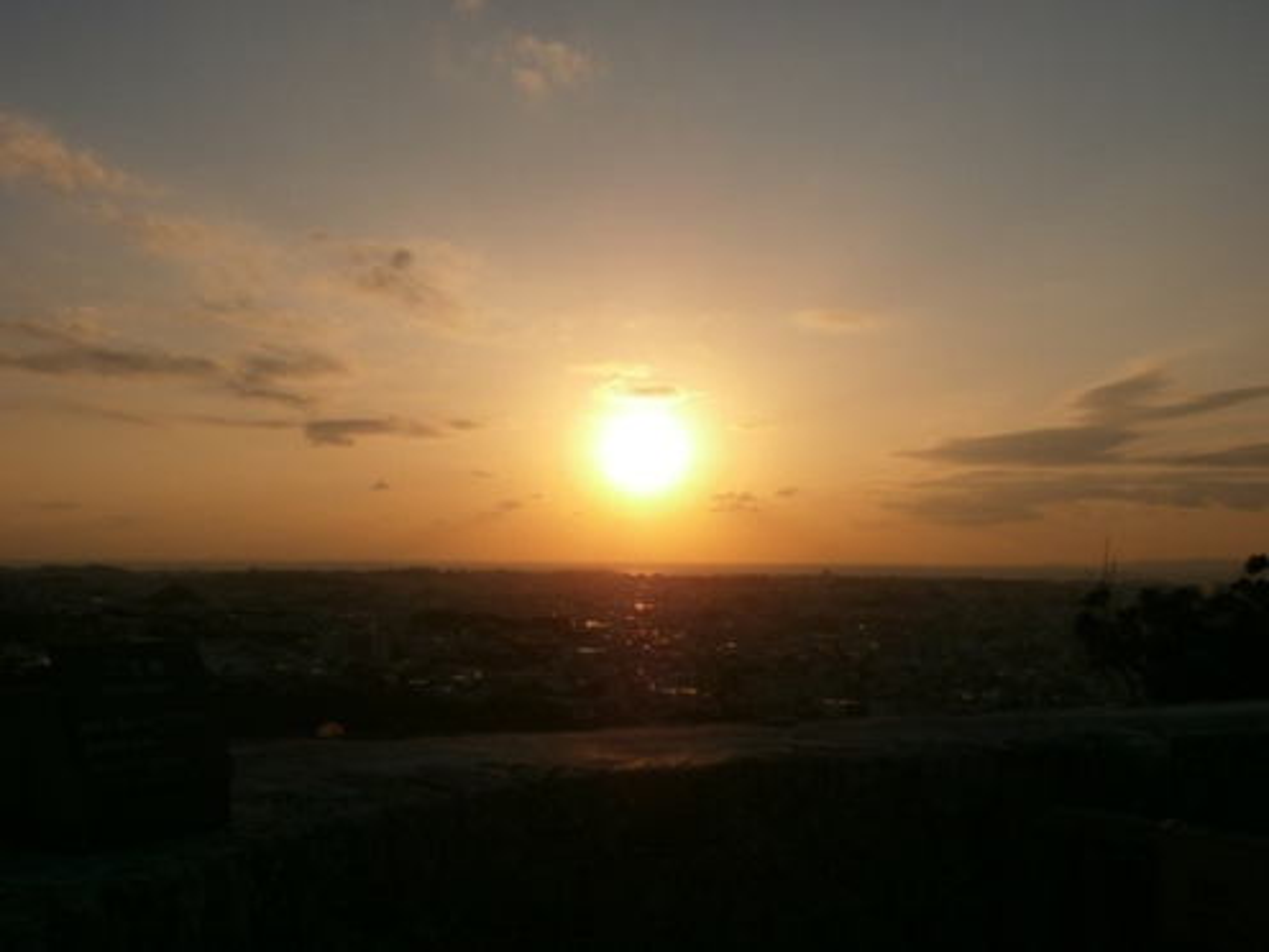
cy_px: 476
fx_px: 1430
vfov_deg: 36.8
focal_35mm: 39
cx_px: 634
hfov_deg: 47.9
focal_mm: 6.9
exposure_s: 1/320
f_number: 12
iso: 100
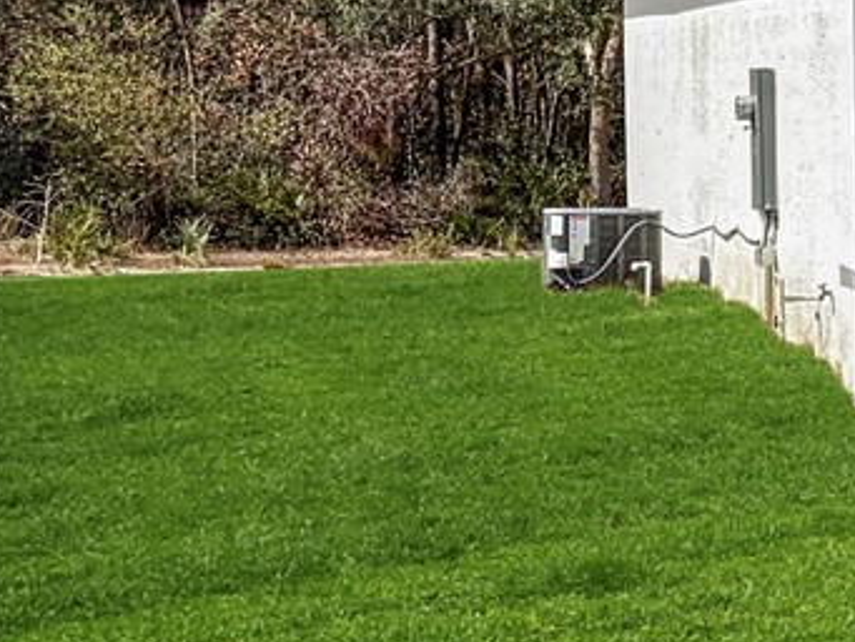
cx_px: 1988
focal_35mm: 122
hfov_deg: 12.8
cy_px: -85
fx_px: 3014
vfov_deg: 11.9
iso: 64
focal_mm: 5.96
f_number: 1.6
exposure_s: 1/6400
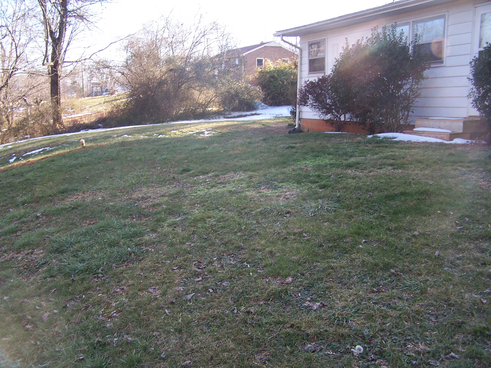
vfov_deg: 37.7
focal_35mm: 38
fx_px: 539
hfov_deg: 49.0
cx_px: 246
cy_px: 184
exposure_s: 1/160
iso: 80
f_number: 2.8
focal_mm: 6.3
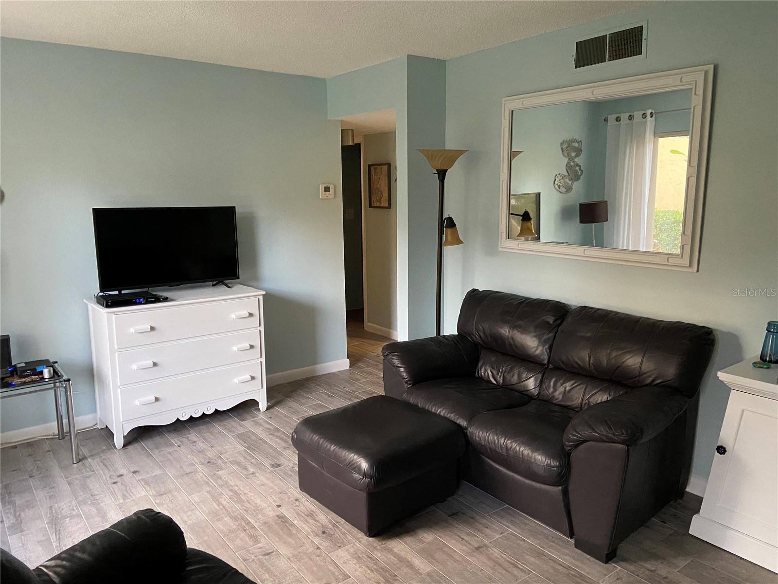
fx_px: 584
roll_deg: +0.2
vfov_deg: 53.1
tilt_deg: -10.4
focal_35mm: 26
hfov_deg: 67.3
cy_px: 292
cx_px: 389
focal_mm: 4.25
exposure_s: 1/40
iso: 500
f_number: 1.8
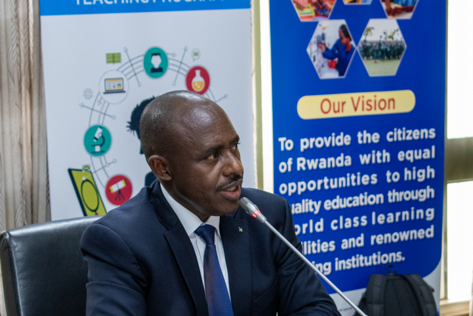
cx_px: 233
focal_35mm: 104
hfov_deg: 19.6
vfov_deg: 13.2
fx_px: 1367
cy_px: 213
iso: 2000
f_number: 5.6
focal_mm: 50
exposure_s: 1/40
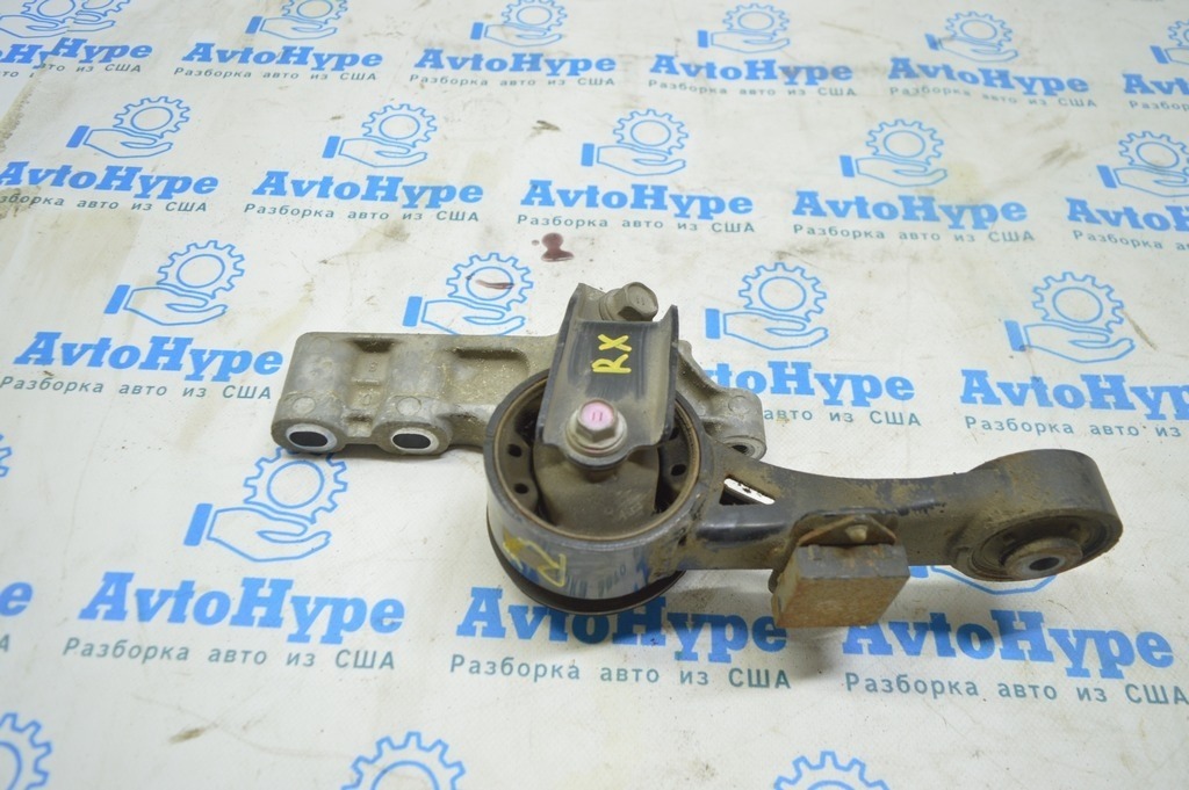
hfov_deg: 67.4
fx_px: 891
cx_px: 594
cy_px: 395
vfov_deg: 47.9
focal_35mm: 27
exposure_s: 1/40
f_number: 3.5
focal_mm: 18
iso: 400
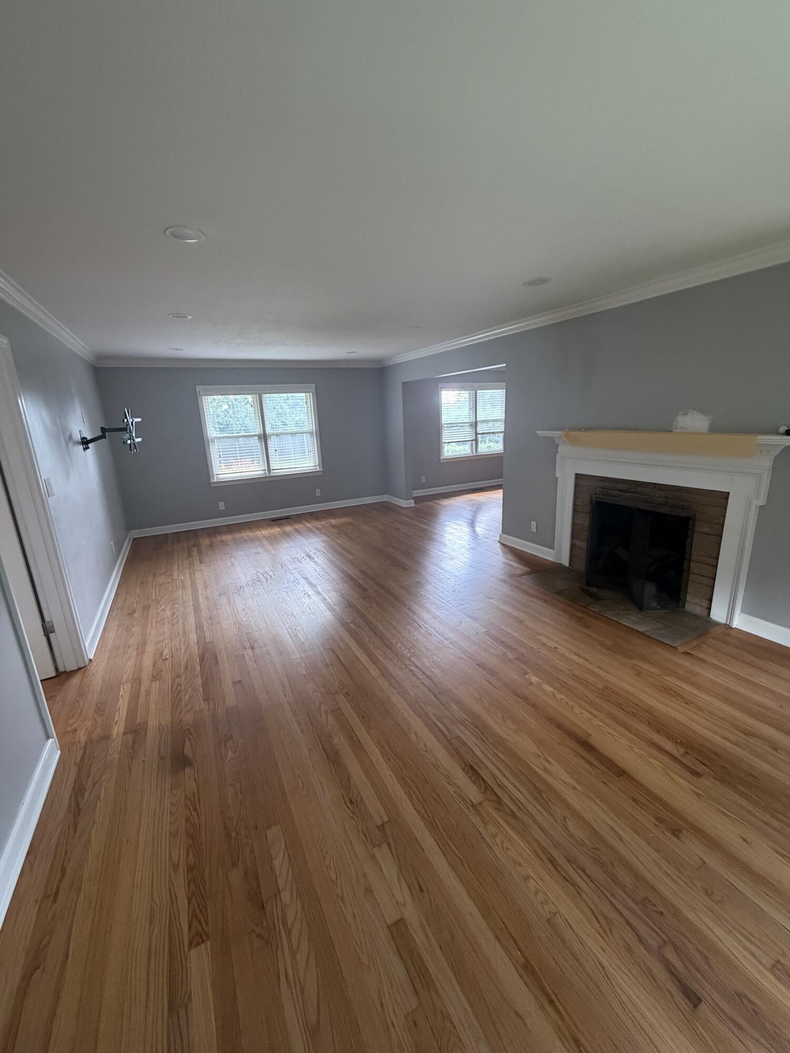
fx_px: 426
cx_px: 395
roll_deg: +1.8
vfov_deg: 102.1
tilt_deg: -14.3
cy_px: 526
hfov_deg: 85.7
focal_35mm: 14
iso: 320
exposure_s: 1/60
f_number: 2.2
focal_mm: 2.22
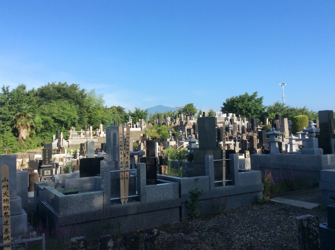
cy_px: 125
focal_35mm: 32
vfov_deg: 44.1
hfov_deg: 56.9
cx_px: 168
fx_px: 309
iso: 32
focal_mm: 3.3
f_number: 2.4
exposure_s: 1/817
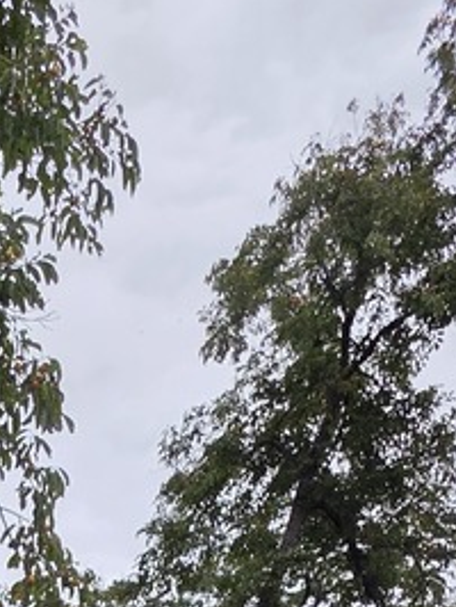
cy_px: 1118
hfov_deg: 23.5
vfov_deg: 21.7
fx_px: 877
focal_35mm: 50
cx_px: -221
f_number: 1.9
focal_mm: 2.2
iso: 40
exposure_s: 1/509
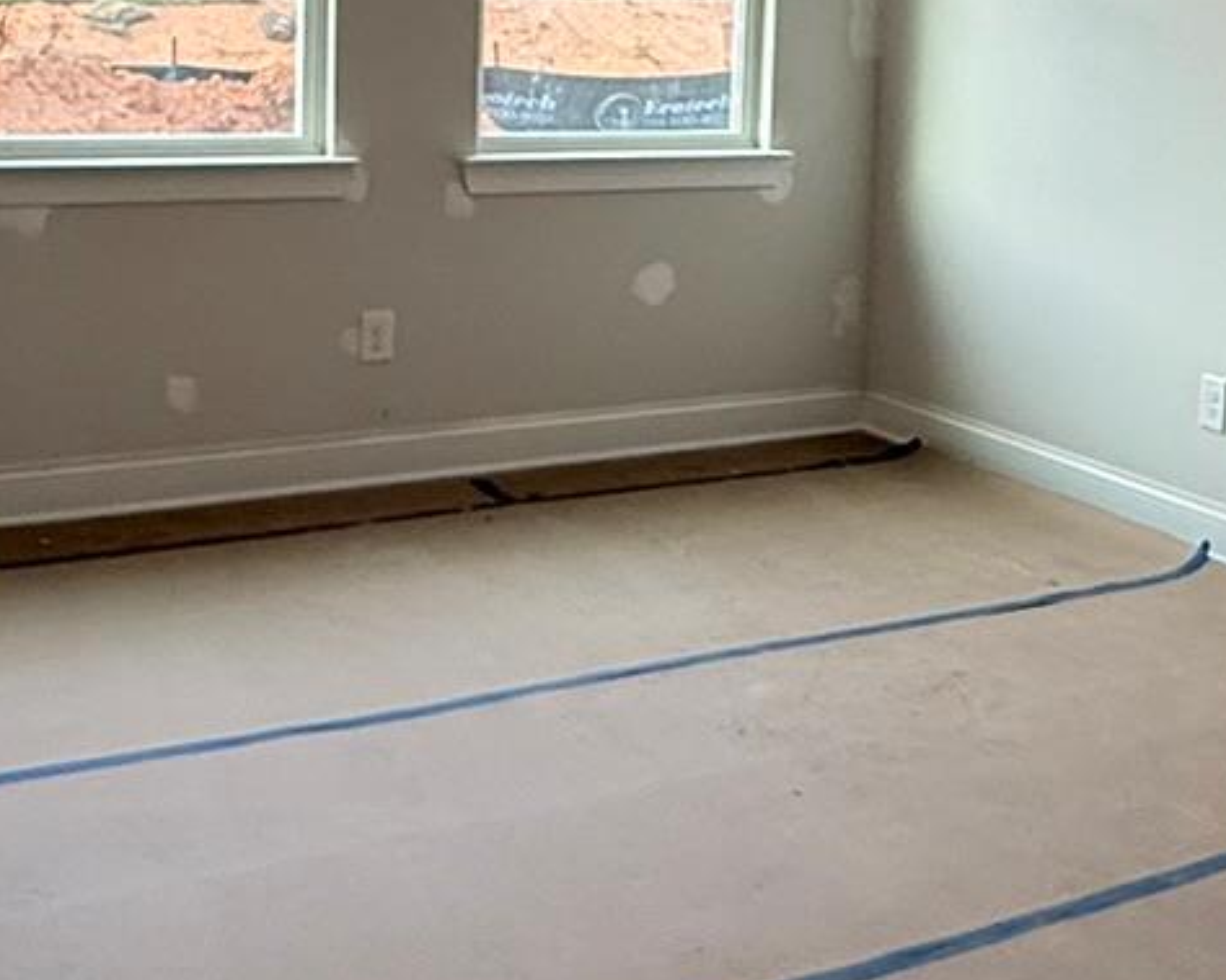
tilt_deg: -5.4
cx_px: 929
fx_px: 2140
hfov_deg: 31.4
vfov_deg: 25.3
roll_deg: -1.9
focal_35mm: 59
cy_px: 181
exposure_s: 1/120
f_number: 2.2
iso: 125
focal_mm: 2.22
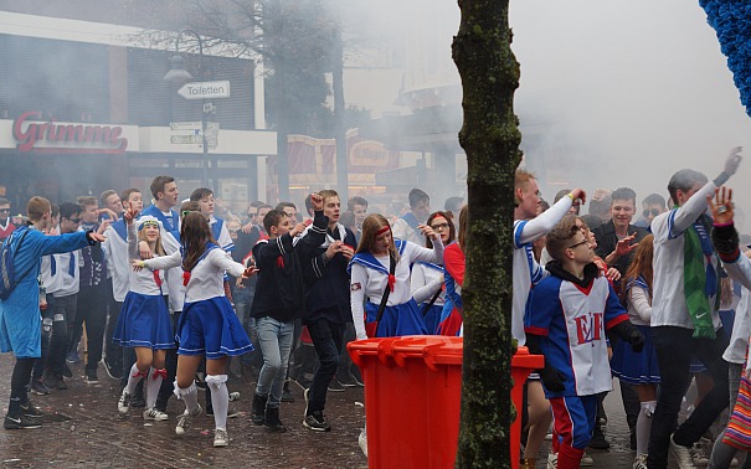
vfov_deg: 16.9
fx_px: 1576
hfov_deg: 26.8
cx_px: 377
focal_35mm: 77
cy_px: 242
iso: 200
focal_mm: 50
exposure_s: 1/160
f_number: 4
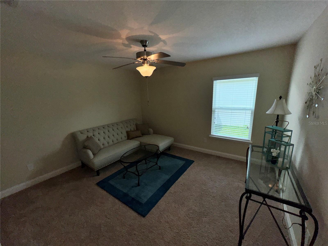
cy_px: 123
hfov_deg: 102.1
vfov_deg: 85.7
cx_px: 164
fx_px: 133
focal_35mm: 14
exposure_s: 1/379
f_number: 2.2
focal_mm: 2.22
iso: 32
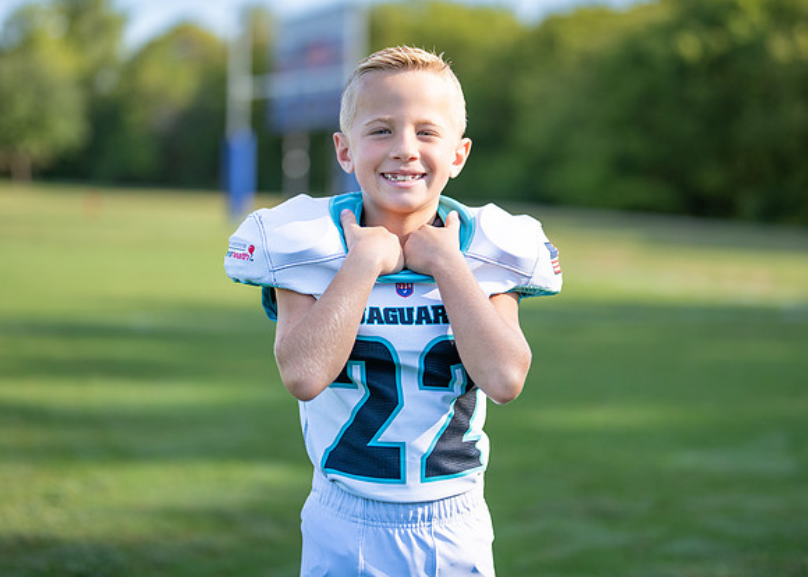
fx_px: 1469
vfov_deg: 22.2
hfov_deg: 30.8
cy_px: 240
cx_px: 407
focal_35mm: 64
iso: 100
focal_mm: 50
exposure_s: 1/3200
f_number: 1.2
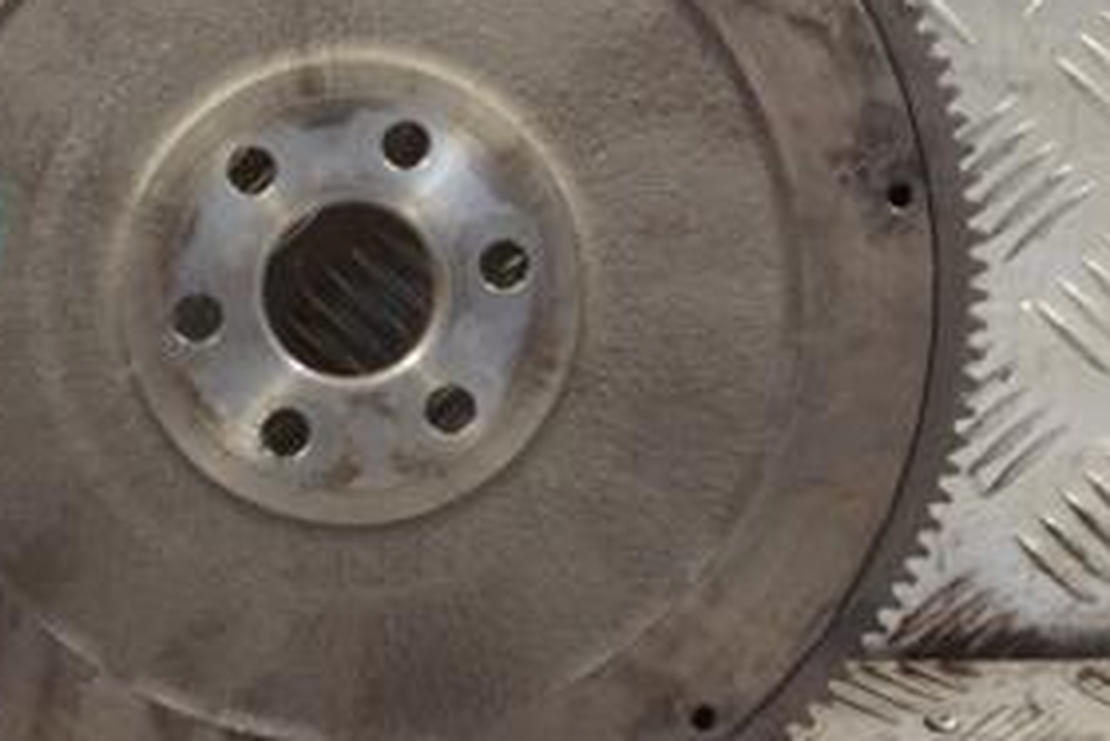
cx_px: 305
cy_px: 265
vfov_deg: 10.2
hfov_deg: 15.1
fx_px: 4164
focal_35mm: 135
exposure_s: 1/30
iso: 360
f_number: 5.3
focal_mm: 42
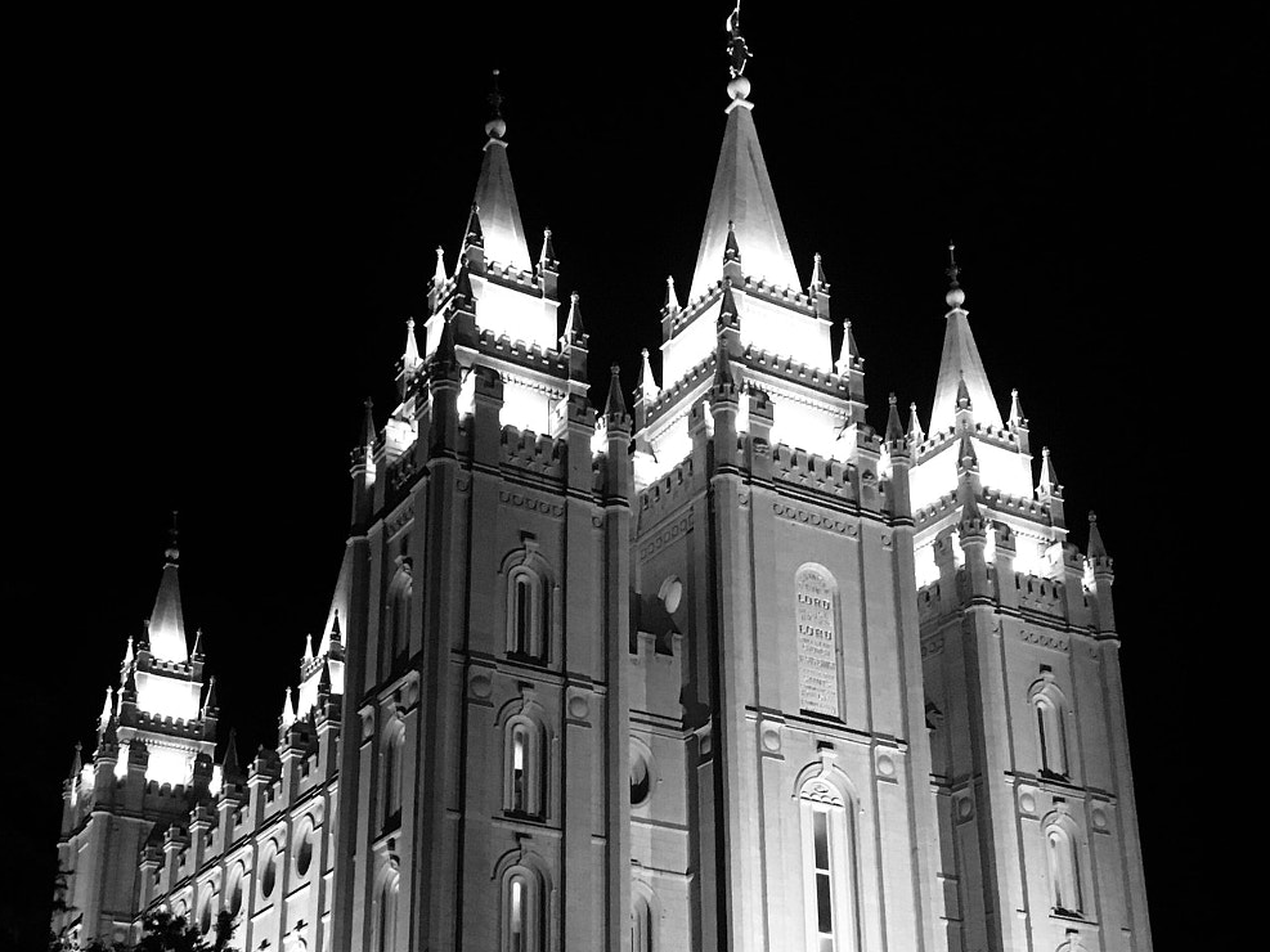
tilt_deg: +21.2
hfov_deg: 40.3
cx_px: 520
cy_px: 726
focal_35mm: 47
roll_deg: -1.1
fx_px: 1724
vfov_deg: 30.3
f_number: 2.2
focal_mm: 4.15
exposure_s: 1/15
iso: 200
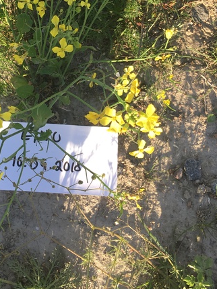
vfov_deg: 34.9
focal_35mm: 54
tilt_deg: -75.6
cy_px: 77
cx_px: 65
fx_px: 452
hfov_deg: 26.8
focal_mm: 4.15
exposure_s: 1/370
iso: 25
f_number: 2.2
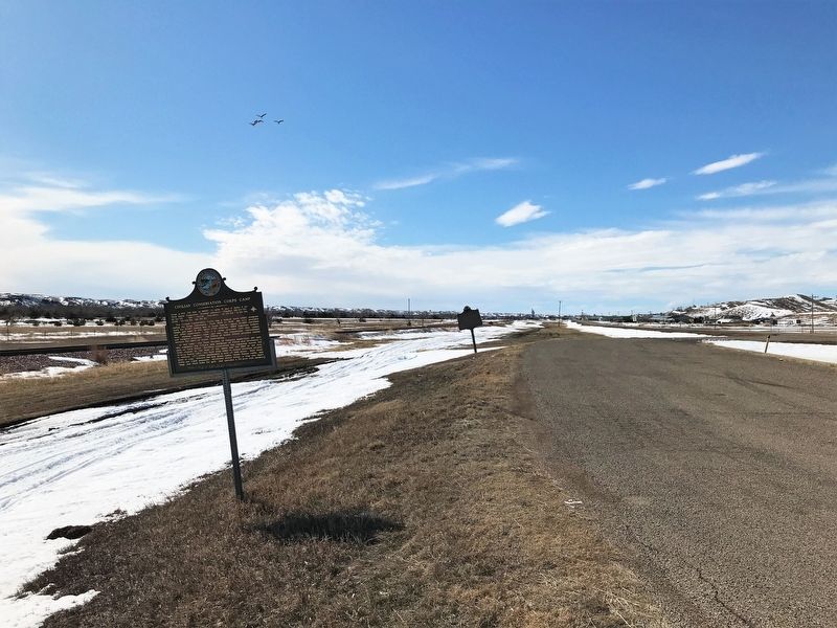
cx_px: 418
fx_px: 677
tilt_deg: -0.2
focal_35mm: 28
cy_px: 314
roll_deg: -1.2
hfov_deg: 63.4
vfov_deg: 49.7
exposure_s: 1/9615
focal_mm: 3.99
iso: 25
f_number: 1.8
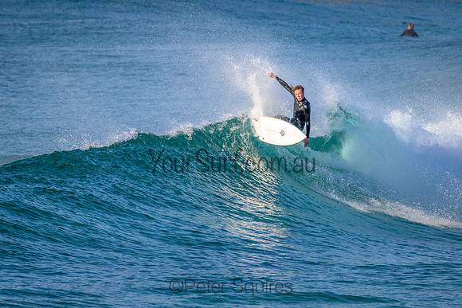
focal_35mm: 800
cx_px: 231
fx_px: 10269
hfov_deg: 2.6
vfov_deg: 1.7
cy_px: 154
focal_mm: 800
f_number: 11
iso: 2000
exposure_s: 1/2000
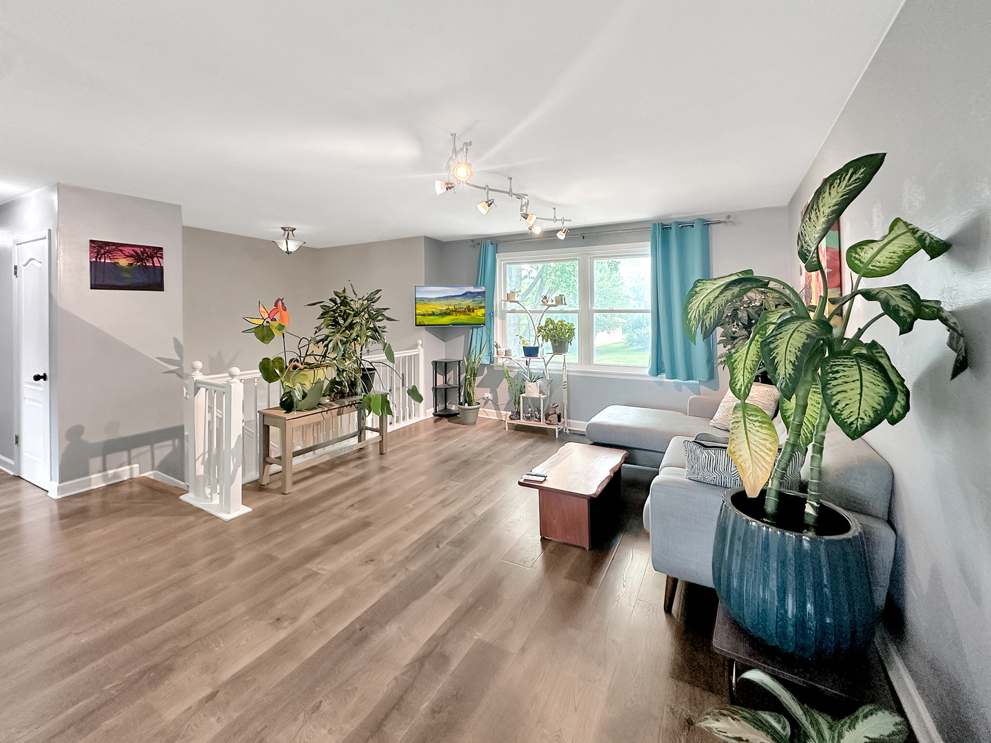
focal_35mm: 14
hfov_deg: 102.1
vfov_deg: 85.7
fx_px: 401
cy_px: 372
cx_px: 496
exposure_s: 1/60
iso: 320
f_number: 2.2
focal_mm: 2.22
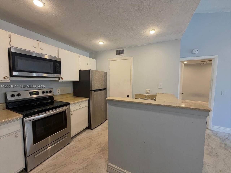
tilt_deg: -4.6
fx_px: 93
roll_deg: -0.4
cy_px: 86
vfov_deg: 85.7
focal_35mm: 14
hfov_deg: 102.1
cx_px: 116
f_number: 2.2
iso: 200
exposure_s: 1/60
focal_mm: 2.22
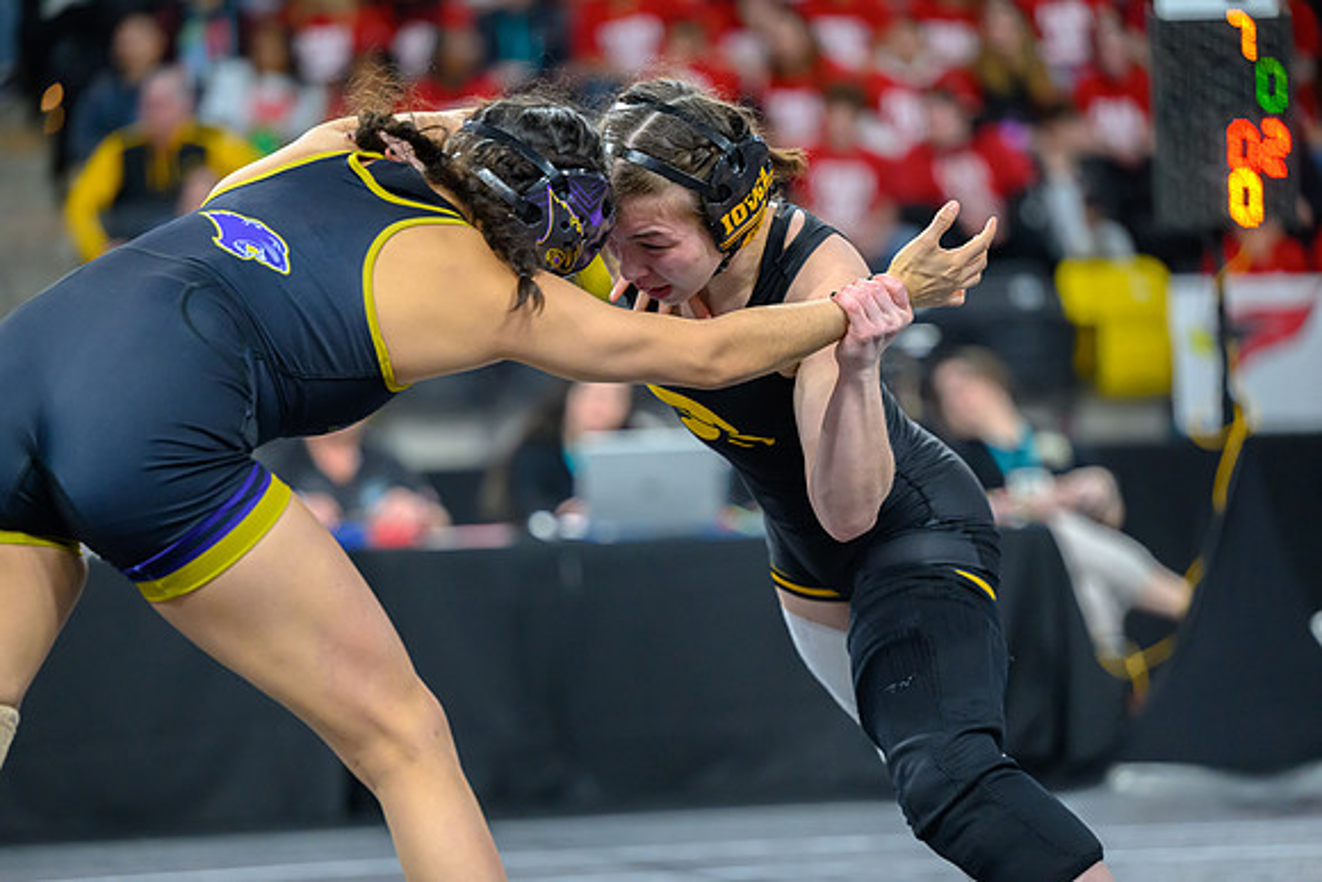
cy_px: 441
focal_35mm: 150
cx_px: 661
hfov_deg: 13.7
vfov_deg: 9.2
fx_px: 5509
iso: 5600
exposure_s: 1/800
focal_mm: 150
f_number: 2.8
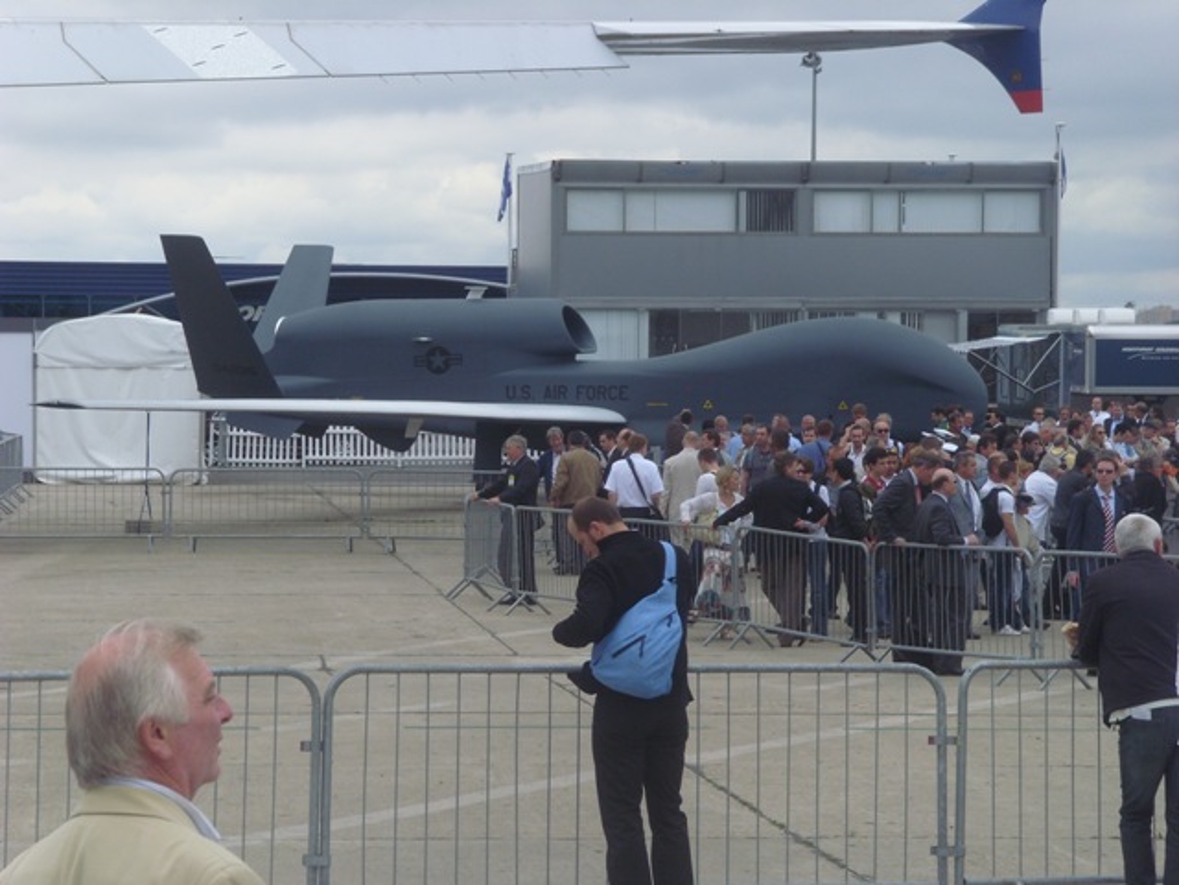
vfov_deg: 12.3
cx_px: 590
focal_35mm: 120
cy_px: 442
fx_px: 4087
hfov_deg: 16.4
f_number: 4.6
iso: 80
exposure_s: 1/500
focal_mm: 20
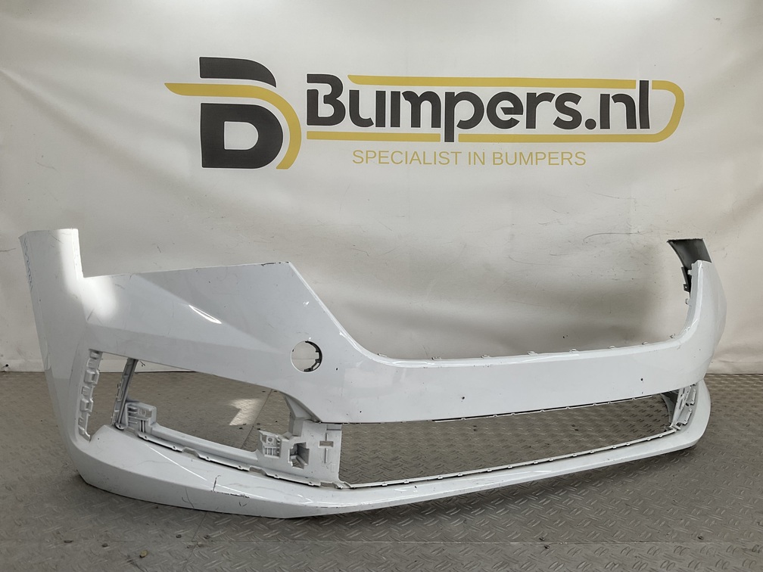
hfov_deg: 61.7
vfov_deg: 48.2
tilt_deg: -5.7
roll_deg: -0.7
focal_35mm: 29
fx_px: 639
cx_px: 382
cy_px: 286
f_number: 1.8
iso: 16
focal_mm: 3
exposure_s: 1/314
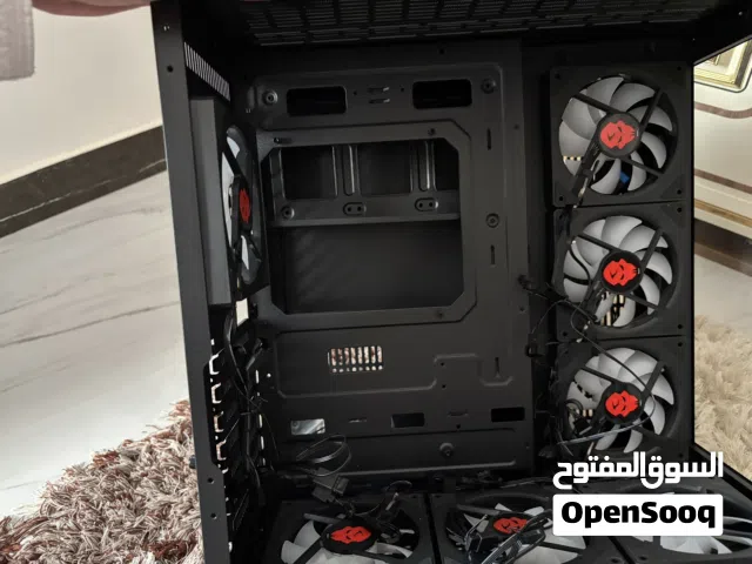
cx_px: 376
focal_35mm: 26
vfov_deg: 53.1
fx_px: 565
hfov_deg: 67.3
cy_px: 282
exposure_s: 1/30
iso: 800
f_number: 1.6
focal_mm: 5.96
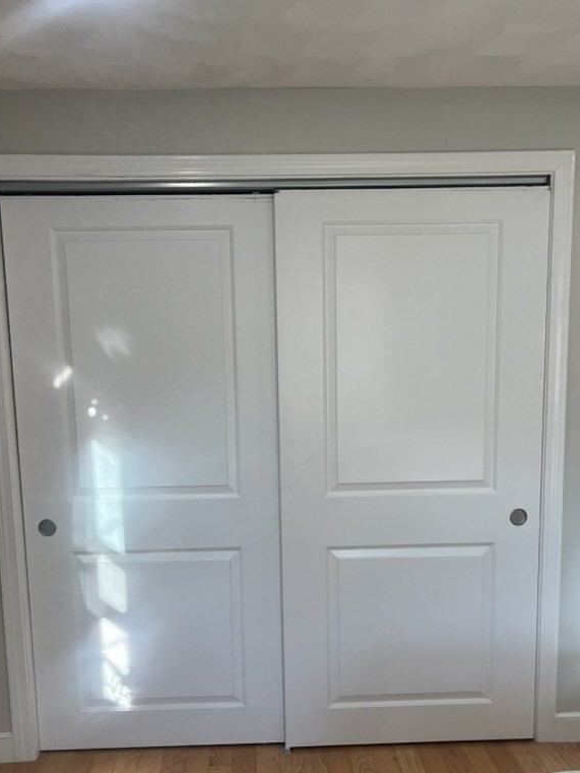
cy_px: 471
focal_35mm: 35
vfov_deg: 52.2
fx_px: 782
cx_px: 295
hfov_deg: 40.7
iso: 64
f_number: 1.6
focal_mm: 5.1
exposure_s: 1/143
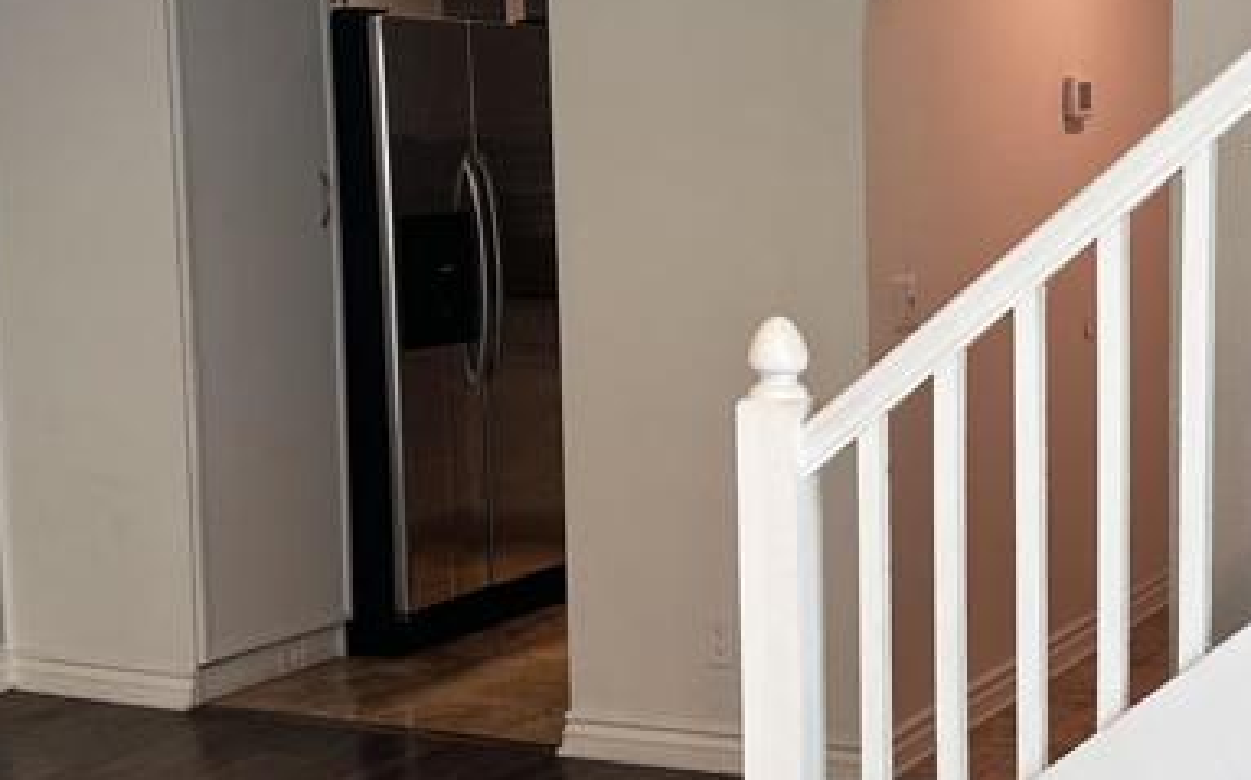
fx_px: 2317
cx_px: 849
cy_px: 395
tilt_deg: -7.4
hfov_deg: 30.0
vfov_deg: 19.1
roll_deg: +0.4
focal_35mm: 68
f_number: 1.78
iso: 80
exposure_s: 1/120
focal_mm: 6.86
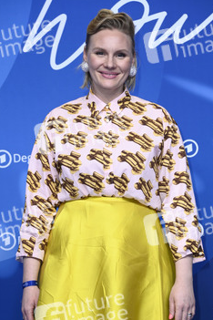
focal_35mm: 132
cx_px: 107
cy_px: 179
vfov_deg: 15.5
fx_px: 1171
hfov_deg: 10.4
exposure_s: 1/250
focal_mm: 116
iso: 1250
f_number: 5.6
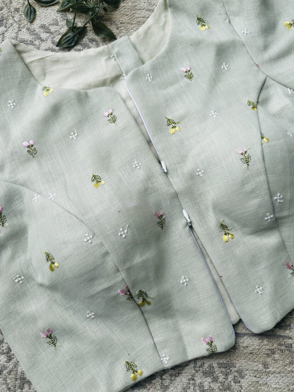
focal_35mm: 26
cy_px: 199
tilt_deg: -77.6
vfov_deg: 67.3
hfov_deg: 53.0
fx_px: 294
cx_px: 157
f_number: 1.78
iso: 80
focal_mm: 6.86
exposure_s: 1/1587
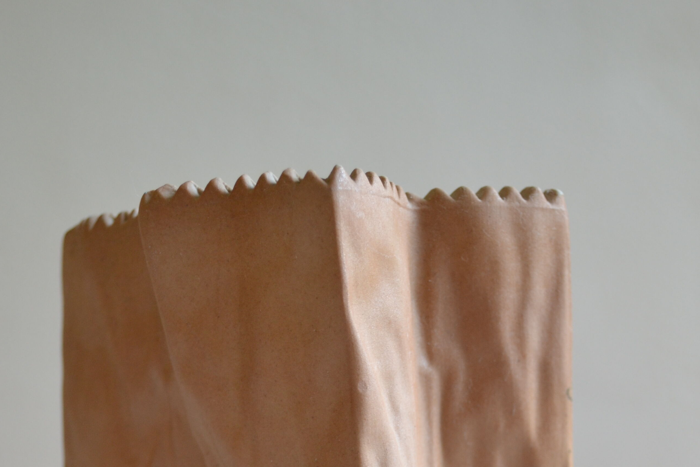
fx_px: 1789
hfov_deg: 22.1
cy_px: 610
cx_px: 366
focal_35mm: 92
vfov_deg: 14.3
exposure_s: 1/50
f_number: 5
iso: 400
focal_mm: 34
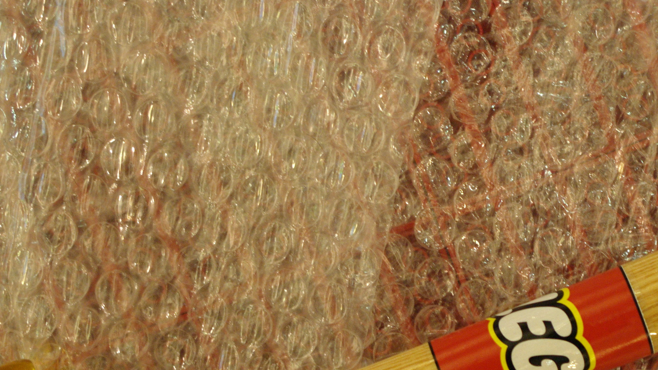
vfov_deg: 10.7
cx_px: 483
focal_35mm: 112
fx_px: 1955
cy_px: 378
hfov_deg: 19.0
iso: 800
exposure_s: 1/50
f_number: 3.5
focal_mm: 35
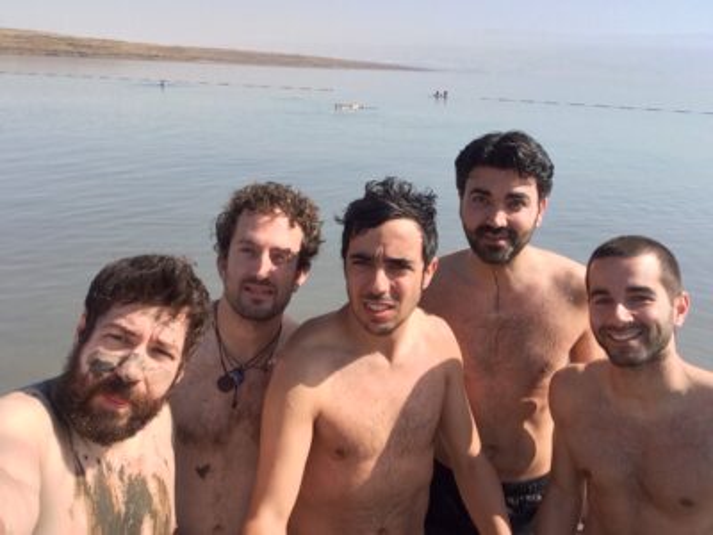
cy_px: 268
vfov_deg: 42.9
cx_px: 356
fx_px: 680
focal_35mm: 33
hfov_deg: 55.4
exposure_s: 1/1144
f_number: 2.4
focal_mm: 2.15
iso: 50
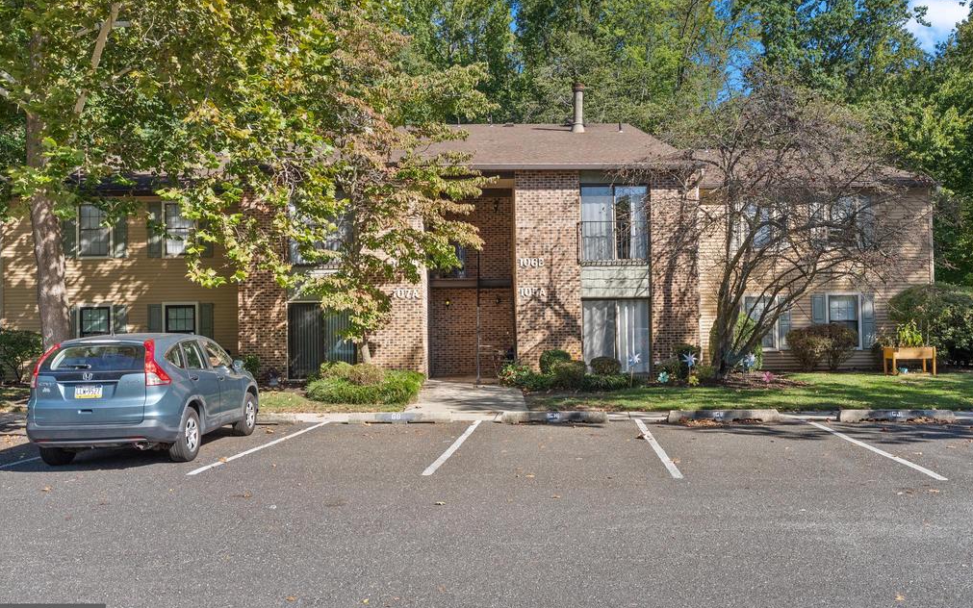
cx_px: 492
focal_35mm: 31
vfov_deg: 40.6
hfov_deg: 61.2
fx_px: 822
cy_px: 310
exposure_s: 1/640
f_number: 7.1
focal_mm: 30
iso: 640
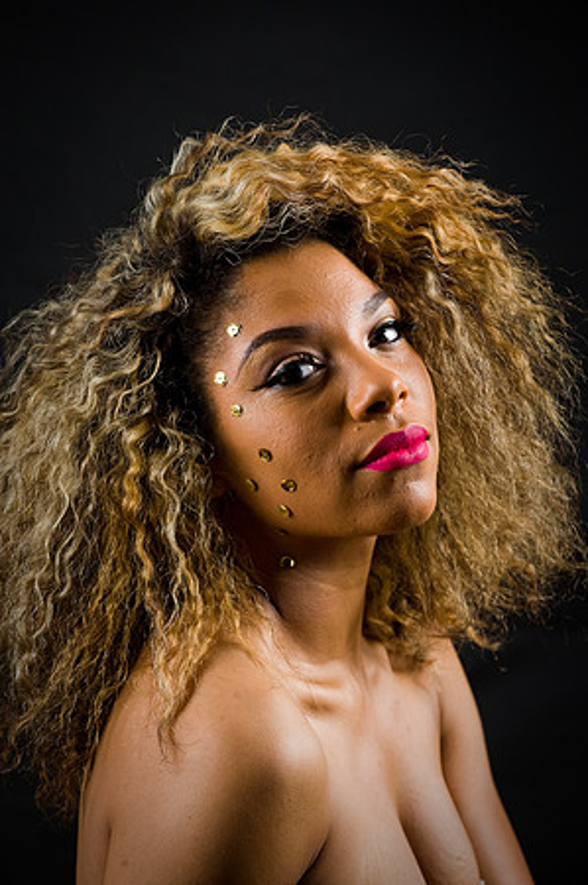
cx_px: 294
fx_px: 4297
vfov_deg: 11.8
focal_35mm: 175
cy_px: 442
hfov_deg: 7.8
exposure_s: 1/125
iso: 200
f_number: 5.6
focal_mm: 175
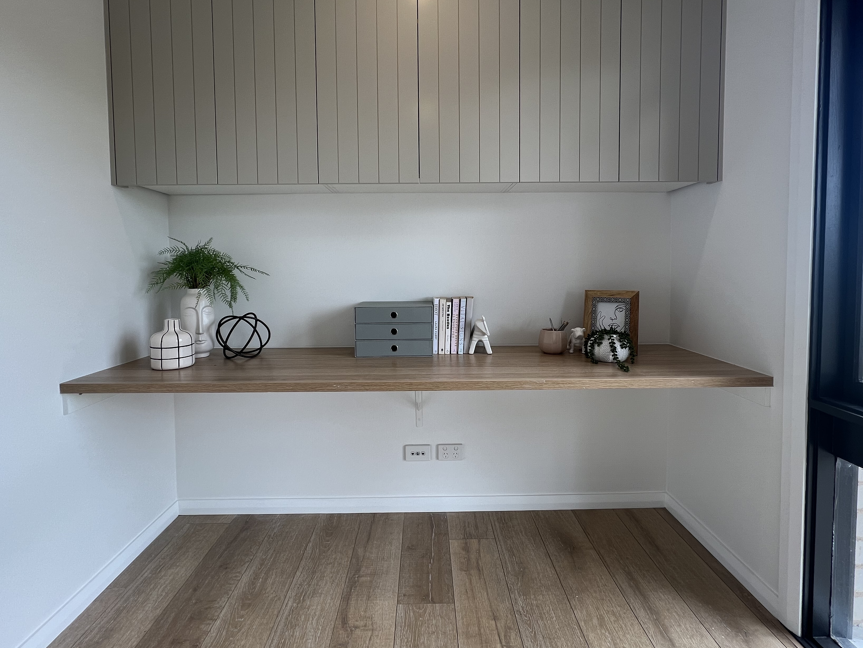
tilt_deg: -2.1
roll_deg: +0.0
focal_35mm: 16
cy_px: 290
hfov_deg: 94.5
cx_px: 430
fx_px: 399
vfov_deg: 77.9
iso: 32
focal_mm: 1.57
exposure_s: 1/100
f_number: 1.8
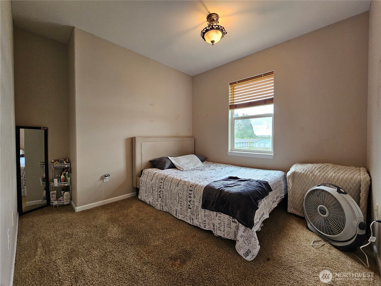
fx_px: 143
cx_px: 190
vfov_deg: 89.9
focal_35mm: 13
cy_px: 143
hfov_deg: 106.2
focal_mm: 2.2
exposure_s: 1/60
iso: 200
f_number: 2.2
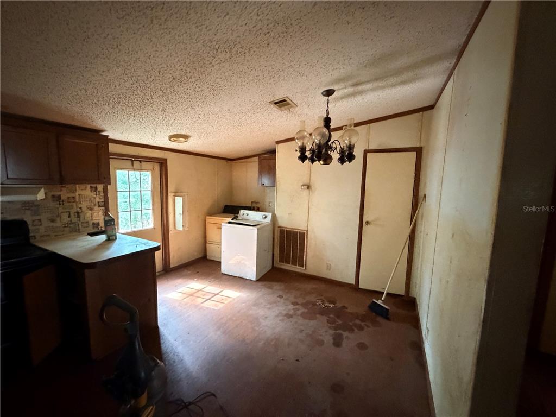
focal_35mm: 14
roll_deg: -2.2
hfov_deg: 102.1
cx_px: 278
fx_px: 225
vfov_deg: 85.7
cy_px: 208
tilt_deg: -7.9
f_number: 2.2
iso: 1250
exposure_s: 1/49
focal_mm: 2.22
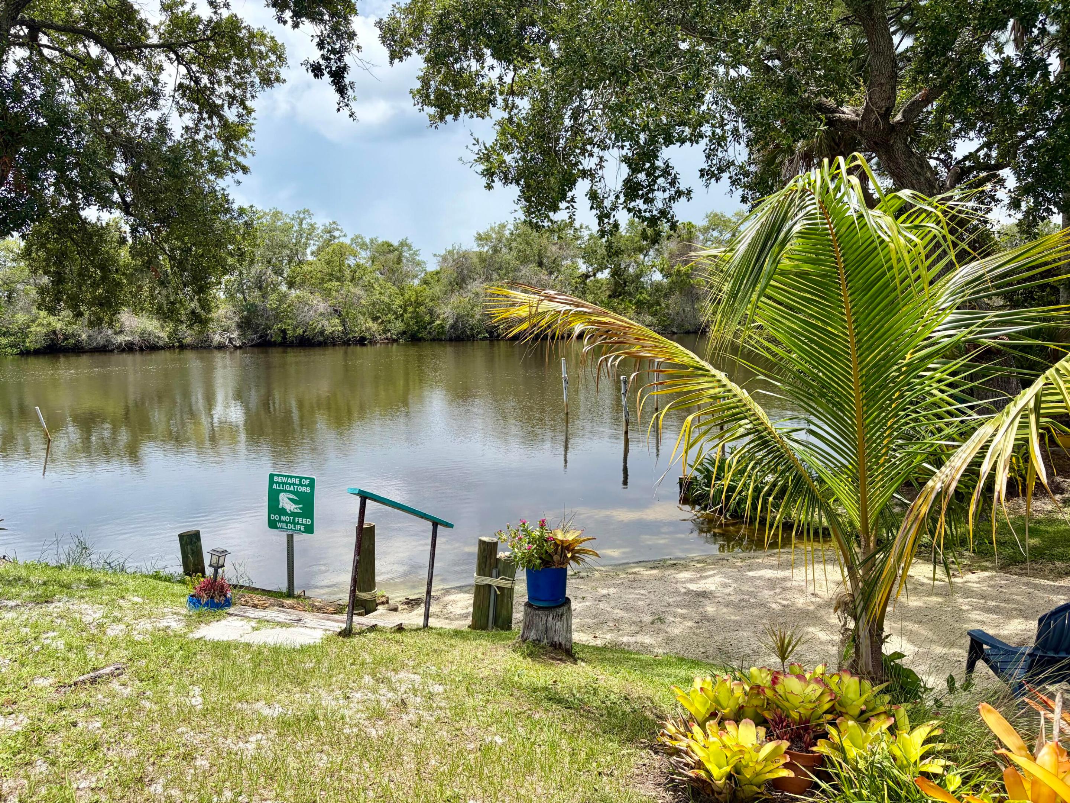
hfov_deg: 67.3
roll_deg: +2.4
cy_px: 402
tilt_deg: -5.8
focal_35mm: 26
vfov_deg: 53.1
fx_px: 804
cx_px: 535
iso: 50
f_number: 1.6
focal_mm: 5.96
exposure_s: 1/2364
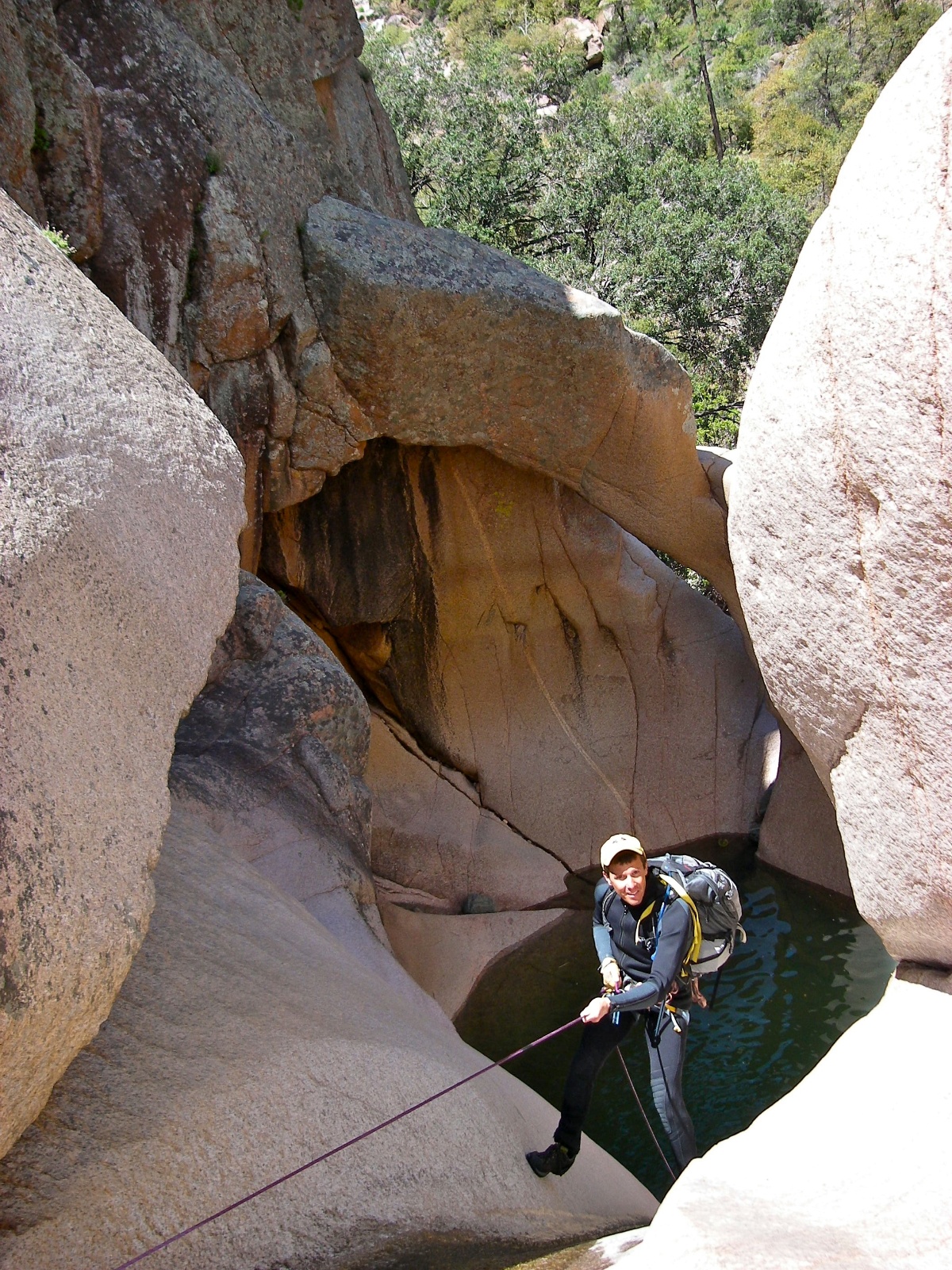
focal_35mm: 49
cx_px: 476
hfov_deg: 29.7
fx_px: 1797
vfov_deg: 38.9
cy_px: 635
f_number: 3.5
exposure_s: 1/250
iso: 64
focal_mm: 8.1
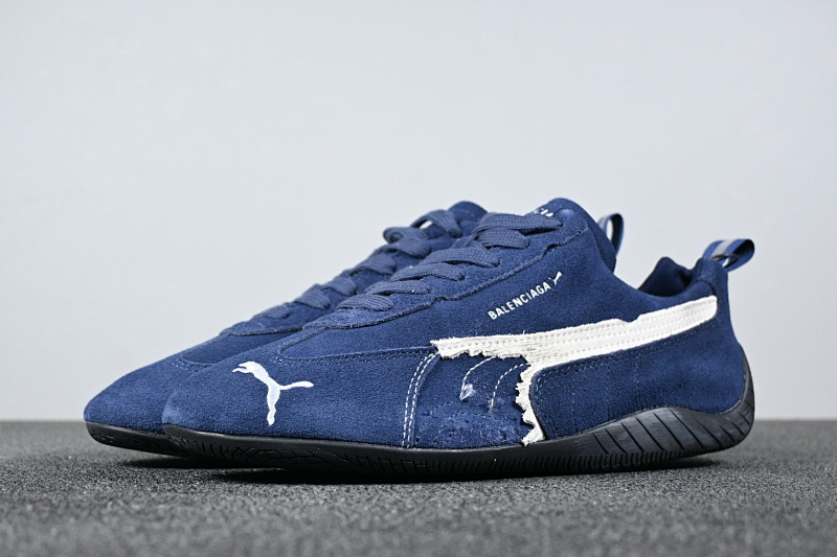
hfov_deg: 35.1
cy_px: 278
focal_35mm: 57
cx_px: 418
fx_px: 1325
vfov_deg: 23.8
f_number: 5.6
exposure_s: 1/125
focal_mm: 38
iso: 900
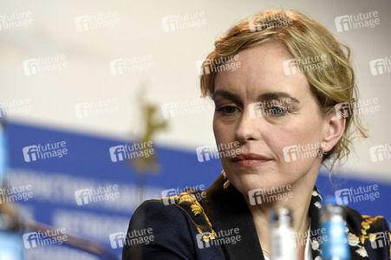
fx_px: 2930
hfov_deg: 7.6
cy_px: 130
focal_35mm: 270
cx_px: 196
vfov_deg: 5.1
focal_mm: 180
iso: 1250
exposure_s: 1/400
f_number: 4
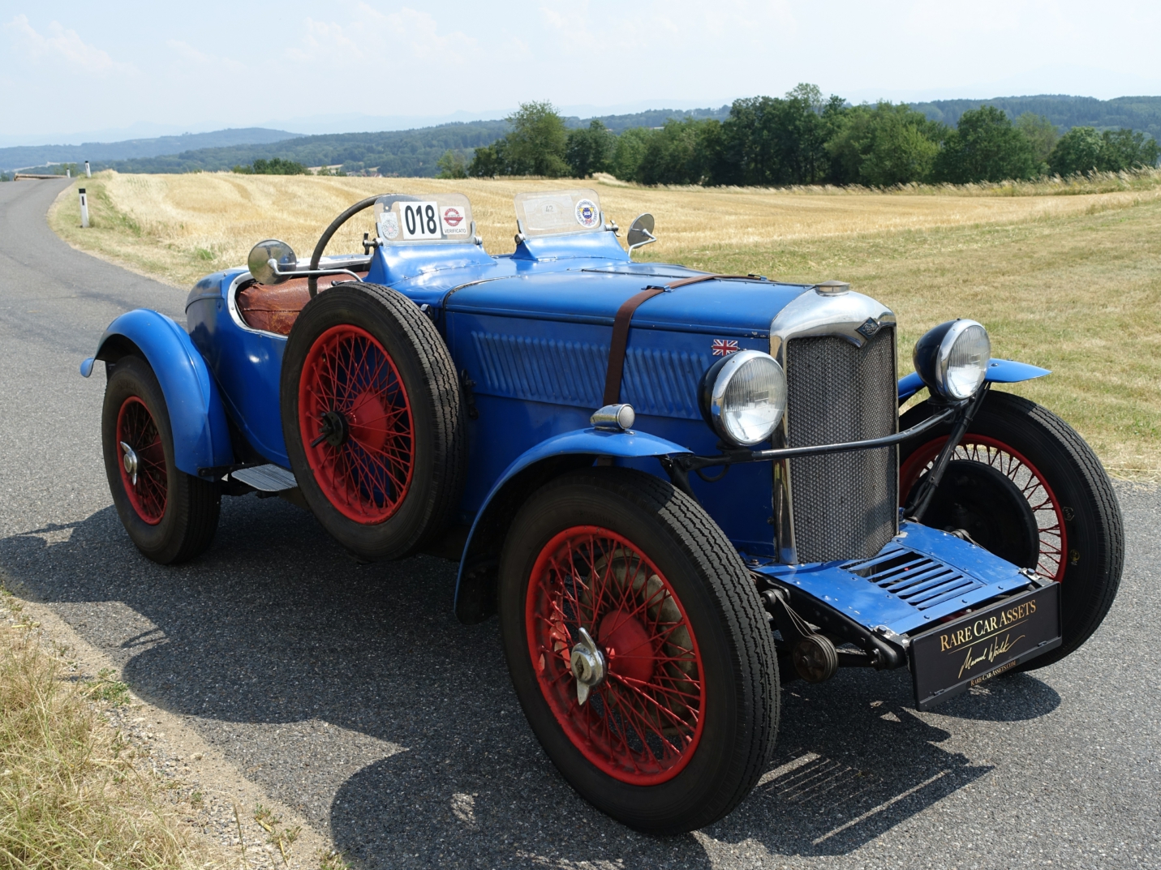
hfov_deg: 50.1
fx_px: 1241
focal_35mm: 37
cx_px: 584
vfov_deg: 38.7
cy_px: 435
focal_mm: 12.35
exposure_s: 1/100
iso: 125
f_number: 4
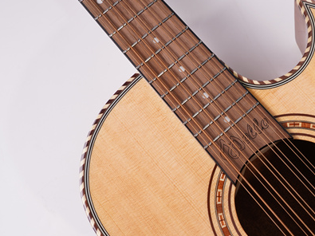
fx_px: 664
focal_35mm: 73
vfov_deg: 20.1
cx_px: 291
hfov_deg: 25.7
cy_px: 132
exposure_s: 1/125
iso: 100
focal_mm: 40
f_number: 13
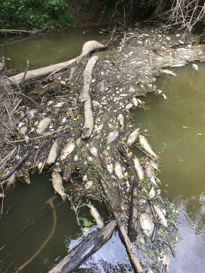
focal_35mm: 29
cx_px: 102
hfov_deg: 48.2
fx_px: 229
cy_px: 136
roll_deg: +2.3
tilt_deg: -35.4
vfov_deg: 61.7
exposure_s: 1/161
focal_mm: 4.15
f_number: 2.2
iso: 25
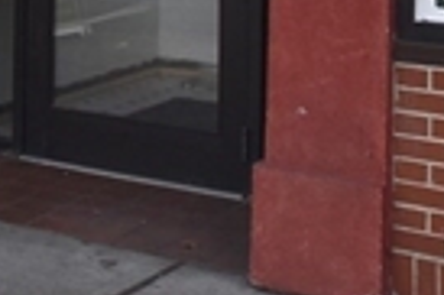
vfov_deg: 11.4
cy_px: -212
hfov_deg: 16.2
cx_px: -282
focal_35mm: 112
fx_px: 1380
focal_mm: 10
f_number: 7.1
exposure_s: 1/250
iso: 200
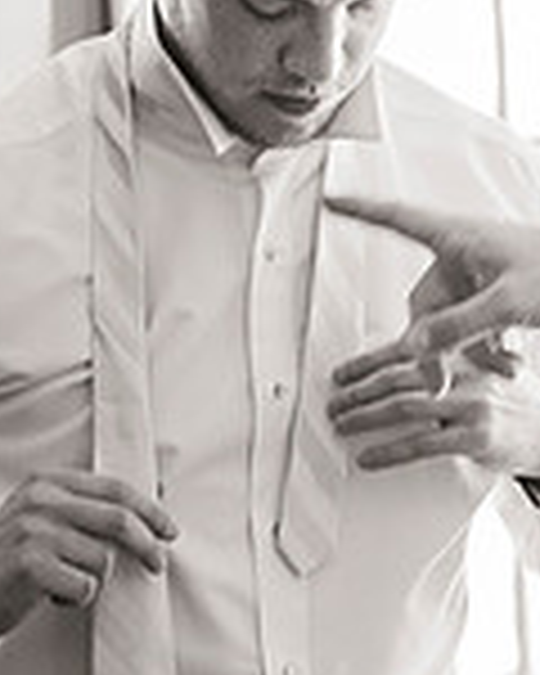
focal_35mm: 290
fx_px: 5793
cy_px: 90
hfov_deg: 5.3
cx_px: 765
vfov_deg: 6.7
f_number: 2.8
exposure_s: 1/160
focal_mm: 80
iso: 1250
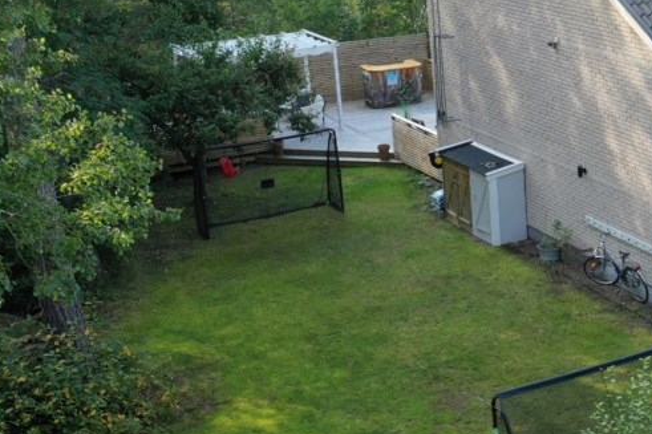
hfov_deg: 25.7
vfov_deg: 18.6
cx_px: 713
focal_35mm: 73
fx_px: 1322
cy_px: 179
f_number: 6.3
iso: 100
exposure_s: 1/80
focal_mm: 10.26
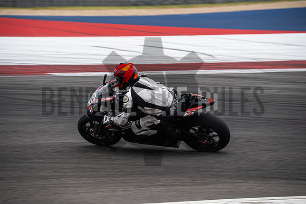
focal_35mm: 194
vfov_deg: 7.1
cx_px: 153
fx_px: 1649
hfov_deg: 10.6
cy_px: 102
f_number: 4.5
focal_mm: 129.2
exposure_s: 1/250
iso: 160
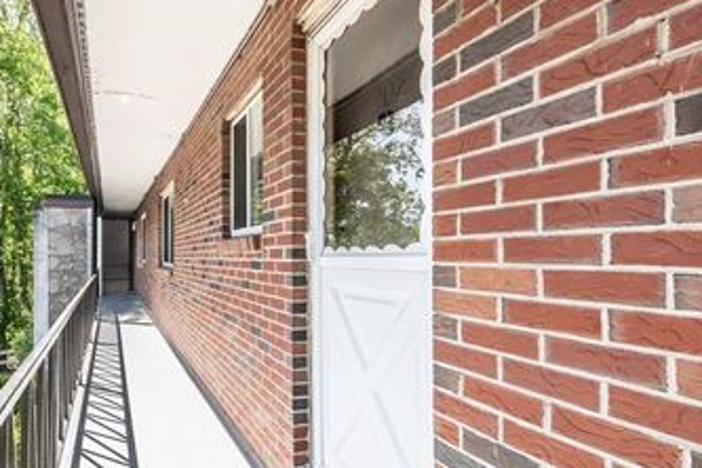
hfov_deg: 78.1
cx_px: 223
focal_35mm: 21
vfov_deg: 58.9
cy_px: 286
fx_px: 409
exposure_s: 1/80
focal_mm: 14
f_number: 20
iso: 800
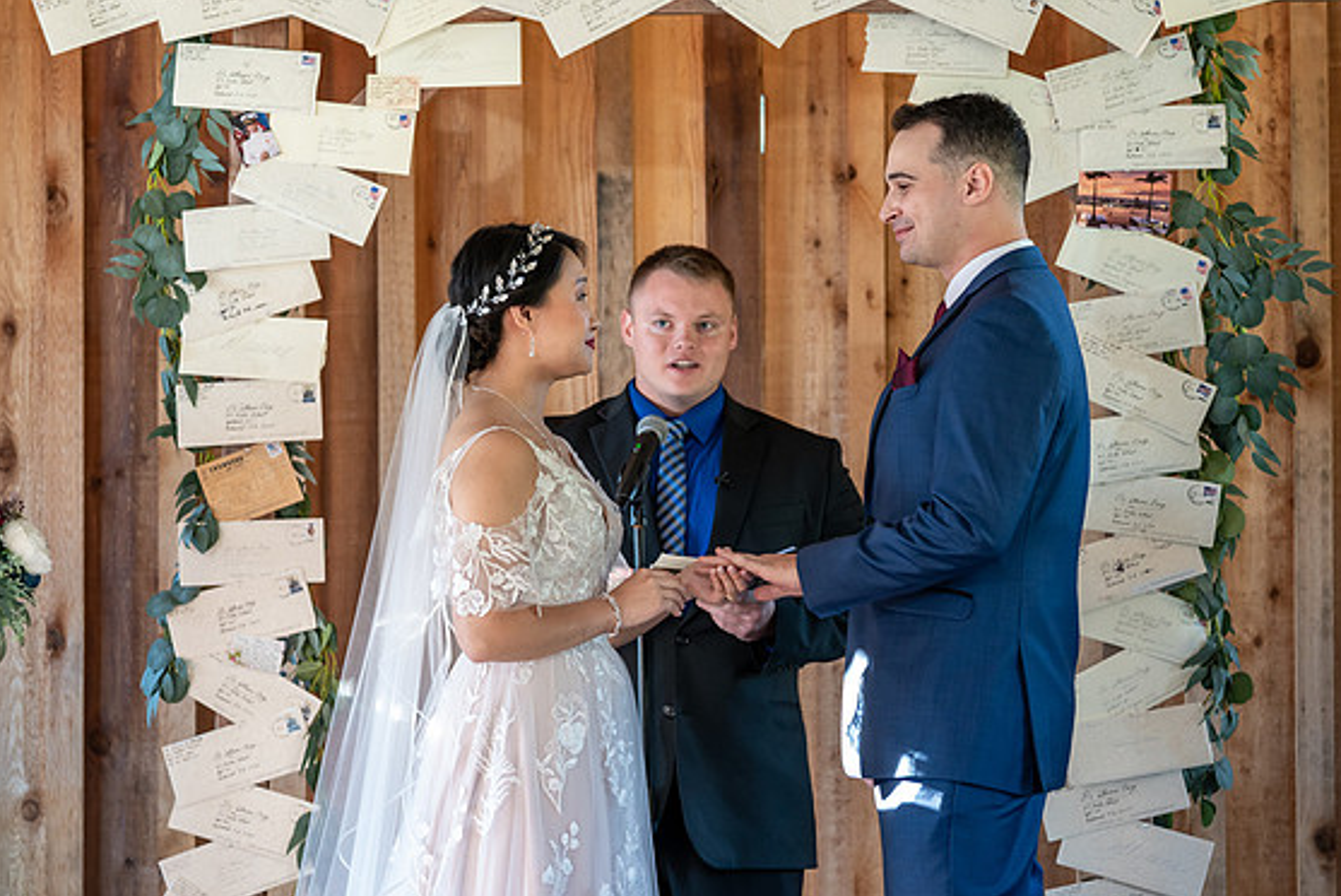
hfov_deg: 16.1
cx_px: 669
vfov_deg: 10.8
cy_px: 437
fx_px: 4733
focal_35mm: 127
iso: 2000
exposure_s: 1/200
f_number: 4
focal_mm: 122
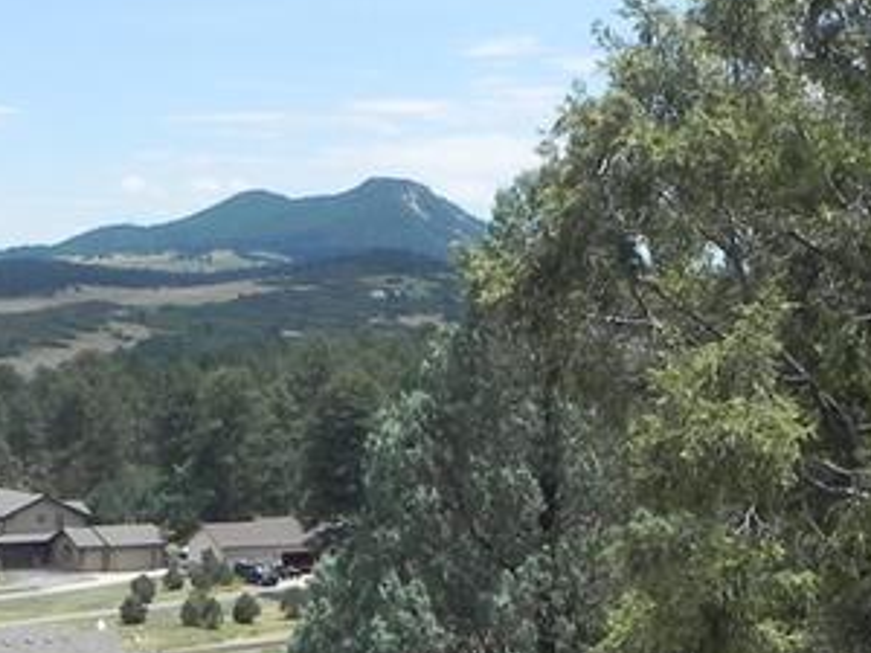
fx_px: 2491
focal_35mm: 99
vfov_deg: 14.9
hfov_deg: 19.6
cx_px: 168
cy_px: 277
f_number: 7.1
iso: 160
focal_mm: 5.2
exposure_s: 1/371
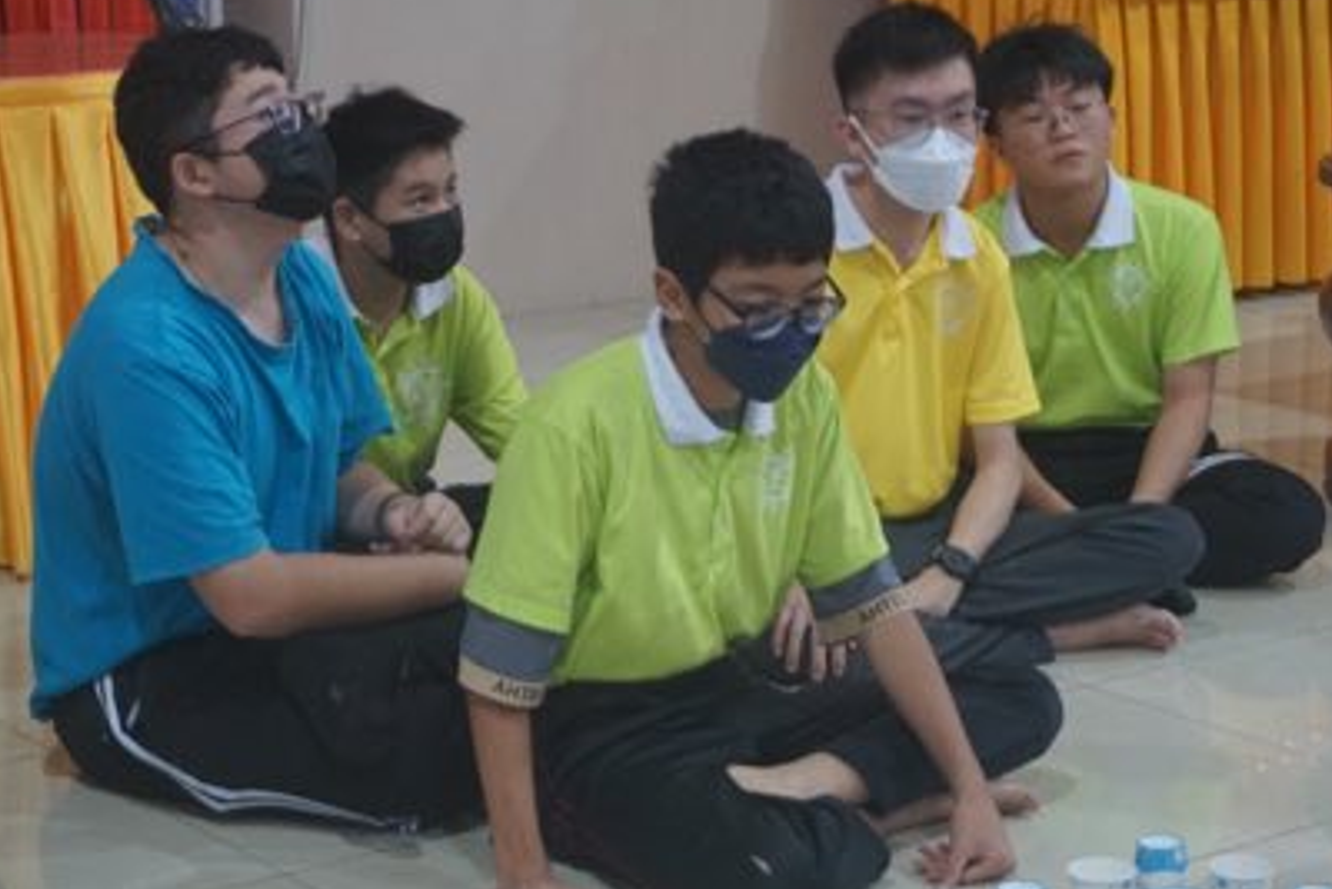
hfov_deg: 22.6
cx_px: 709
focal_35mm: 90
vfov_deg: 15.2
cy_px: 426
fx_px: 3331
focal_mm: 50
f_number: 5.6
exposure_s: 1/160
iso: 2000
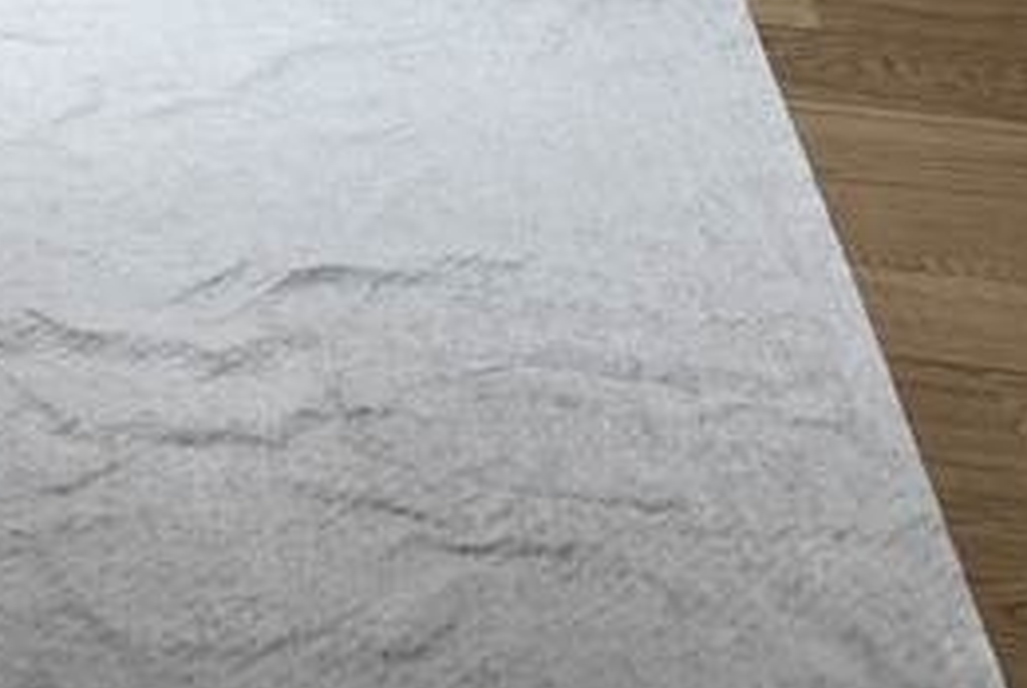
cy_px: -1075
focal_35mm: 115
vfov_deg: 10.1
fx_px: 3284
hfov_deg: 15.4
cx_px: -786
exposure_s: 1/364
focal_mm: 6.76
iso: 80
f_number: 1.78
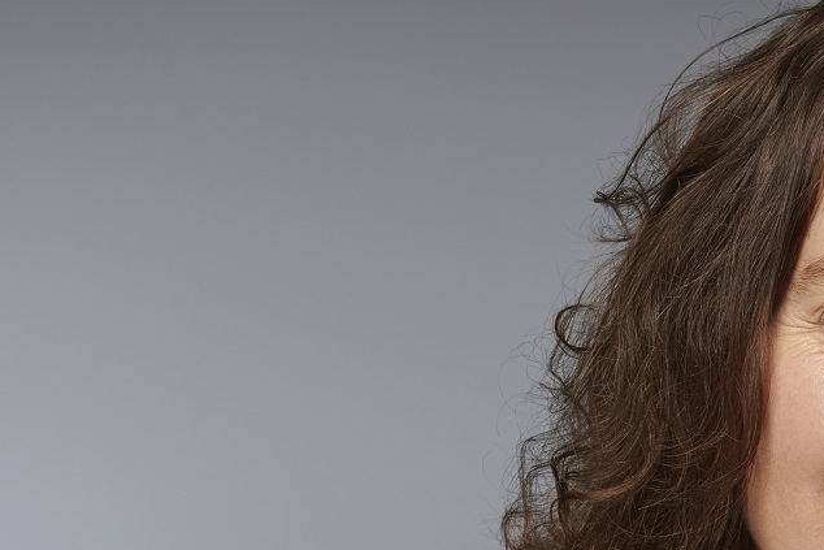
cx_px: 758
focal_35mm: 268
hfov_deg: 7.7
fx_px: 6135
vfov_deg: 5.1
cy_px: 681
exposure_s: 1/200
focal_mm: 85
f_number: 10
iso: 160
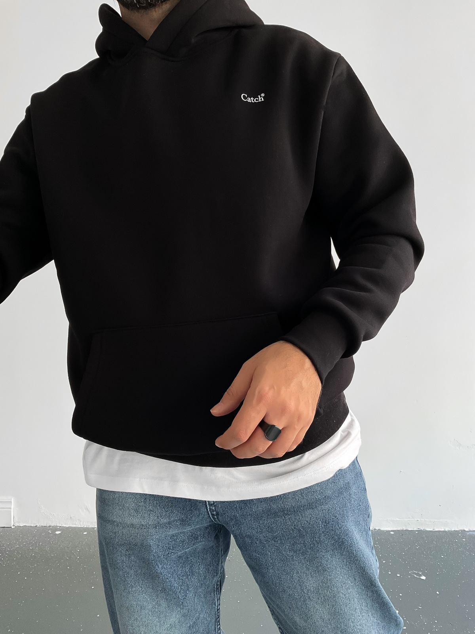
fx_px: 531
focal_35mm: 29
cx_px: 238
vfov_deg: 61.7
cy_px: 317
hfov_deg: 48.2
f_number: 1.8
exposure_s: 1/120
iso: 40
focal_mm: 3
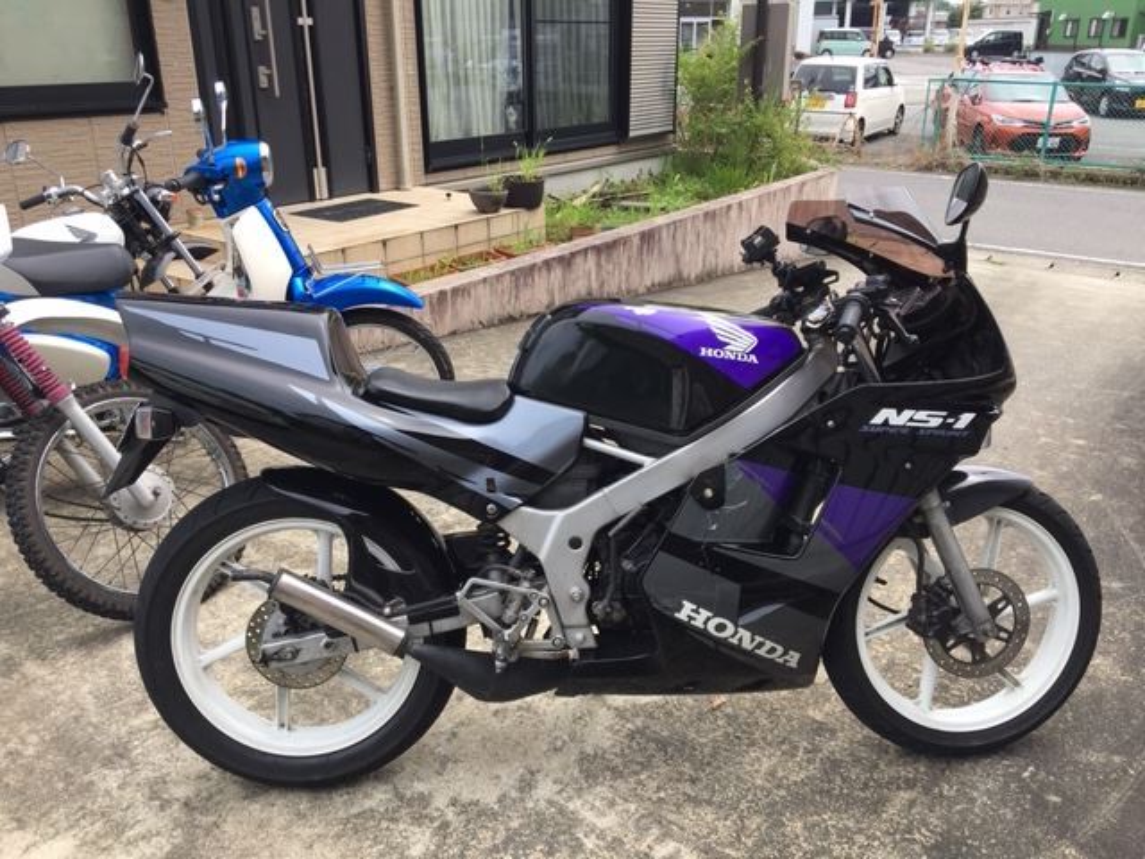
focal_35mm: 29
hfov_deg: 61.7
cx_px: 572
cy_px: 430
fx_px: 959
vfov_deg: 48.2
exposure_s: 1/674
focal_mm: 4.15
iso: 25
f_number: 2.2
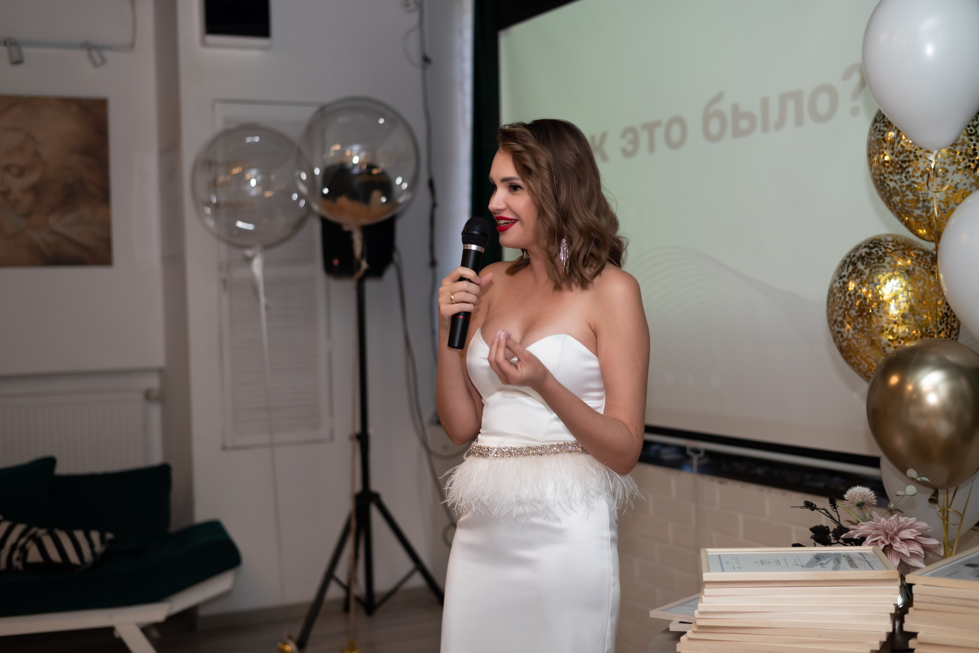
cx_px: 490
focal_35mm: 50
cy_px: 326
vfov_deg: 27.0
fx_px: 1360
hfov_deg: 39.6
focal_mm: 50
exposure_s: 1/200
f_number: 2.5
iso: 200
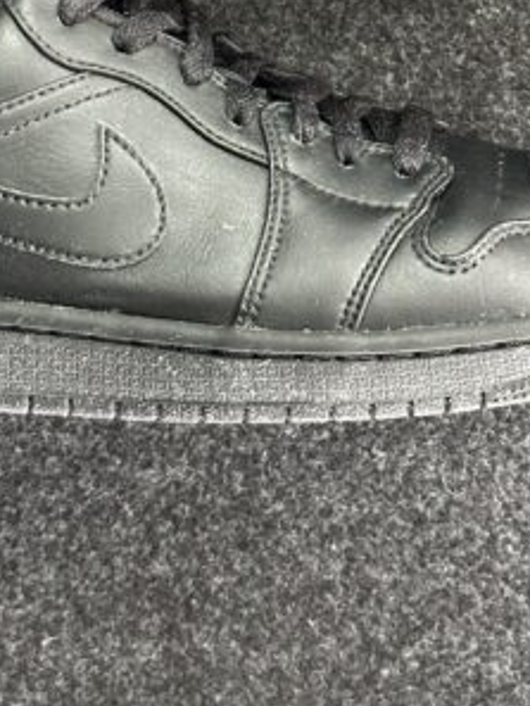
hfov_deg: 11.5
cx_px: 231
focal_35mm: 129
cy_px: -165
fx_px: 2632
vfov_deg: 14.7
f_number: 1.78
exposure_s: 1/36
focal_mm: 6.86
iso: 500
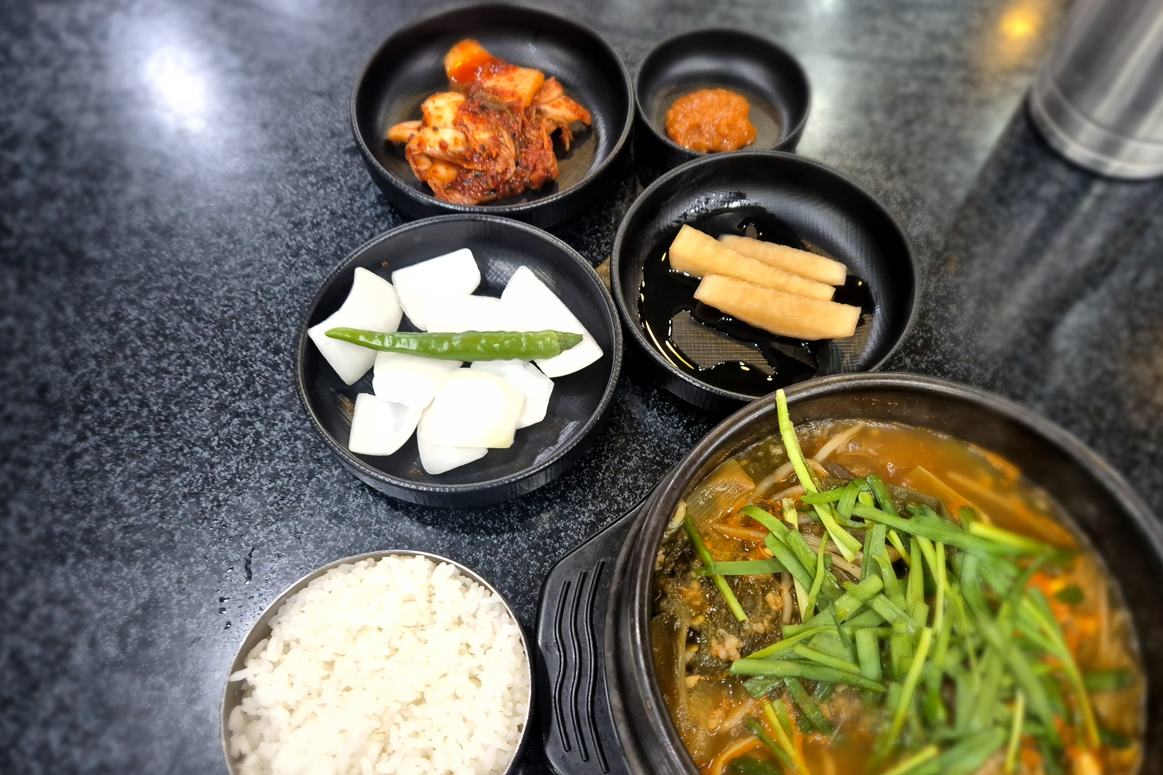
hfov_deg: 67.3
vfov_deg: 47.7
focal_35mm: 27
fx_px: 872
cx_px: 631
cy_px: 460
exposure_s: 1/40
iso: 250
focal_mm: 5.4
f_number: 1.8
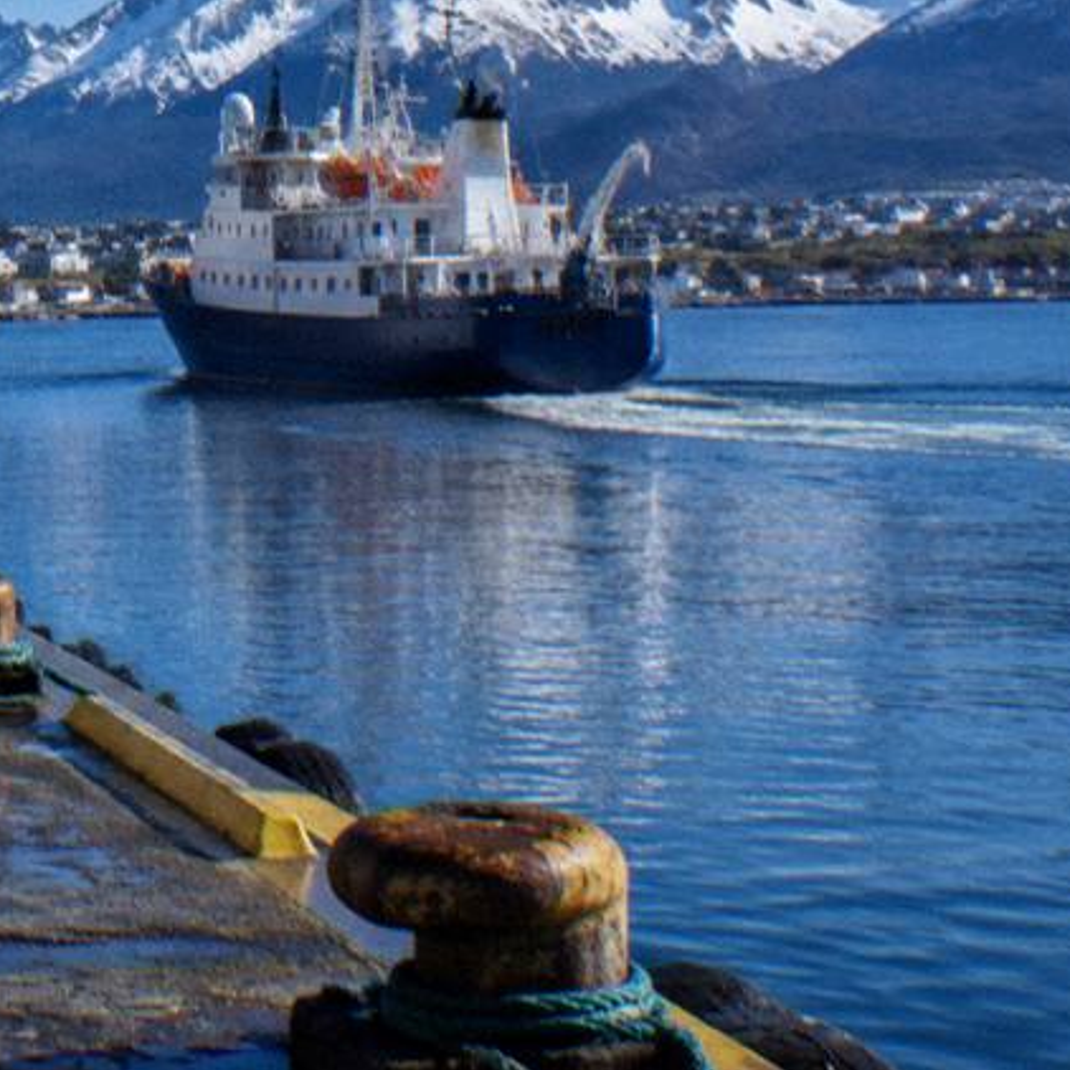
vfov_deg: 12.3
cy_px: 271
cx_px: 266
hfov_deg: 12.3
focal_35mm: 141
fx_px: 4931
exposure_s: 1/800
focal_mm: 70
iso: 500
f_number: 5.6
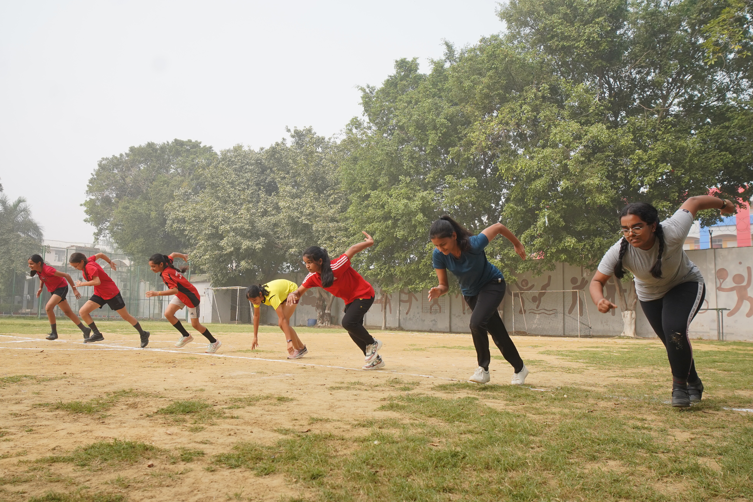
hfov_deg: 67.4
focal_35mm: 27
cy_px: 251
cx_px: 376
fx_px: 565
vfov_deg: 47.9
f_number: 5
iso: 250
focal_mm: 18
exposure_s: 1/640
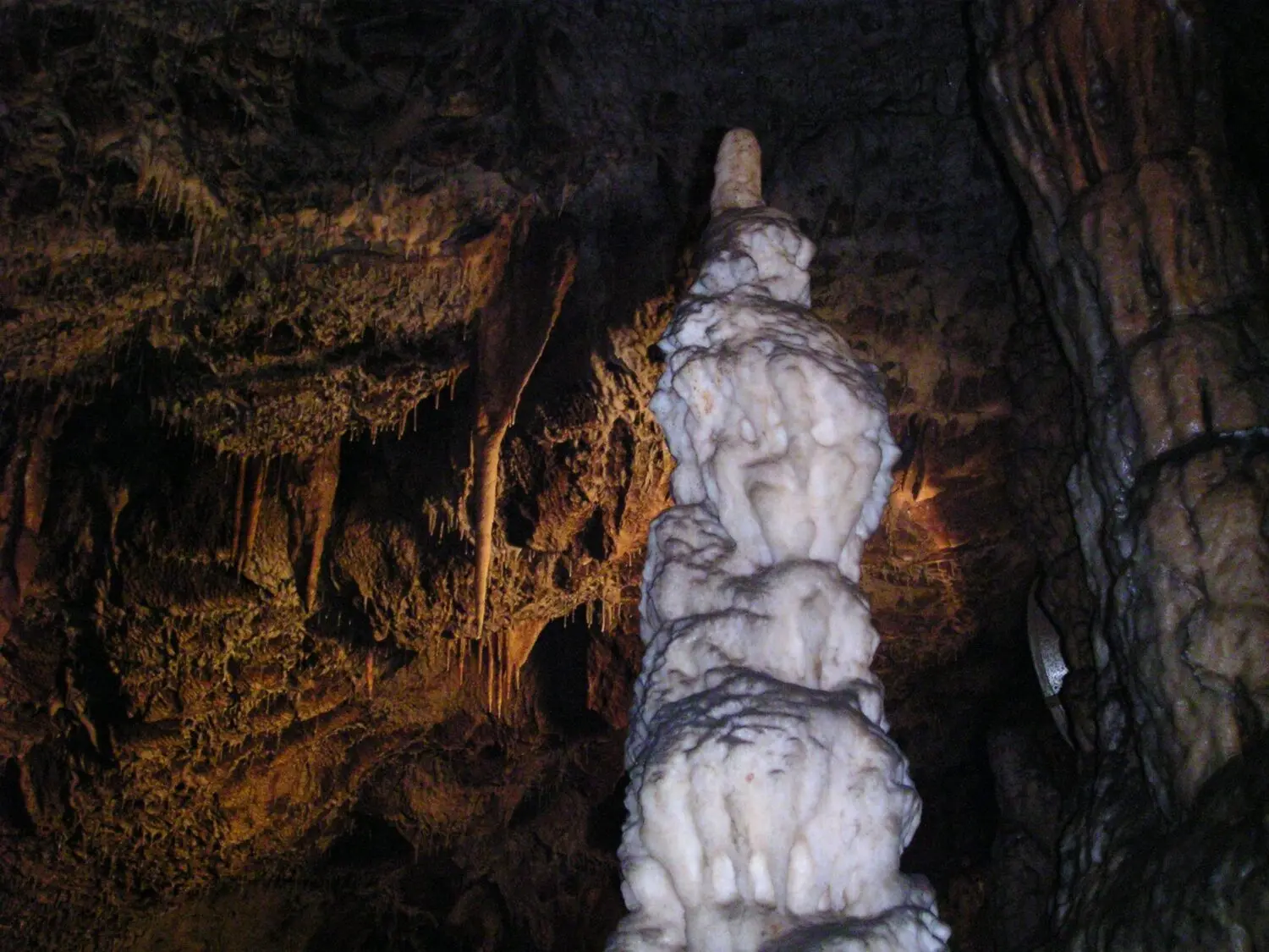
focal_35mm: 38
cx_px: 634
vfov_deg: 37.7
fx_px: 1393
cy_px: 476
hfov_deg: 49.0
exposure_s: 1/45
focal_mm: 6
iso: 400
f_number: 2.8
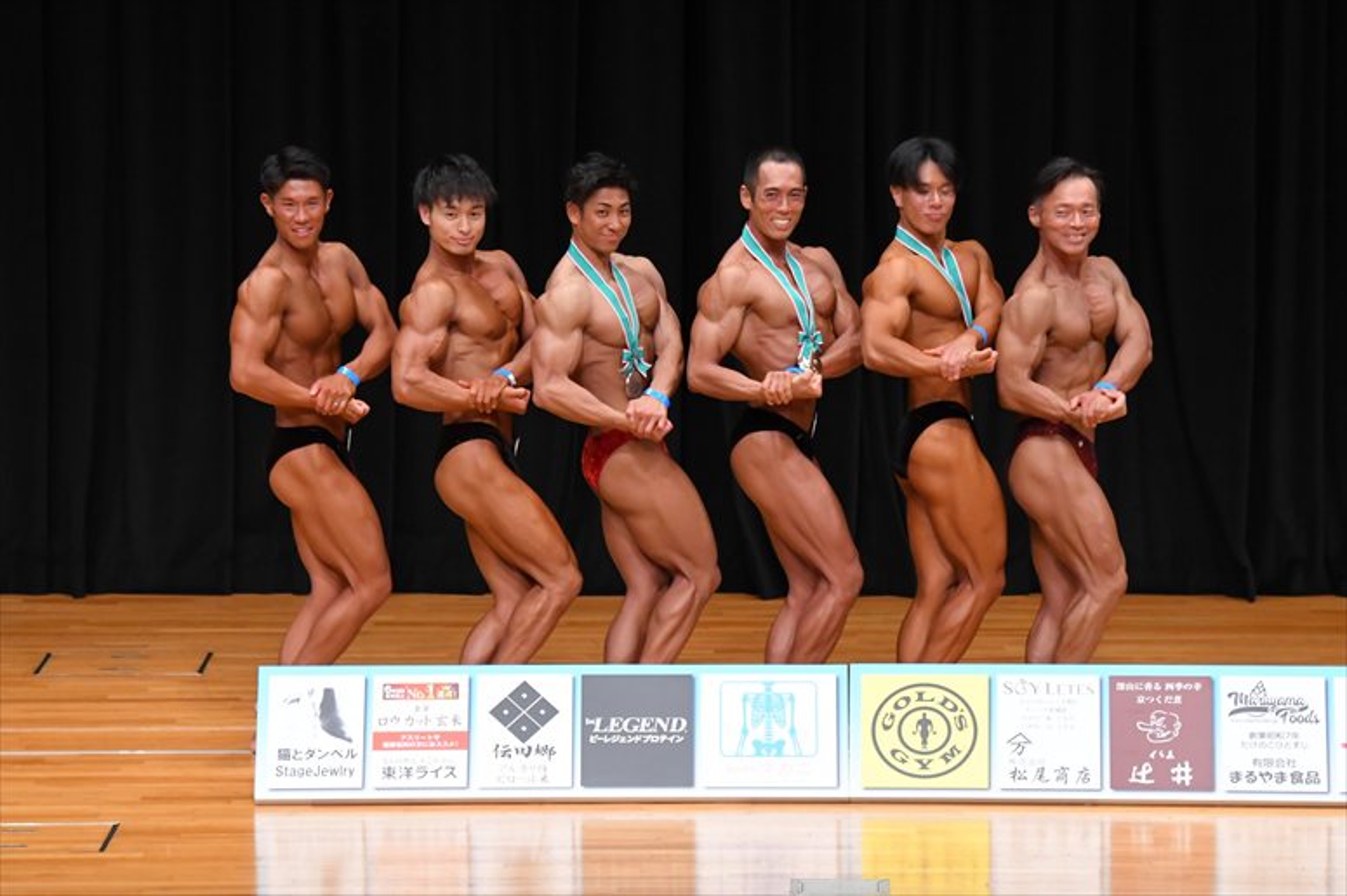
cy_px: 448
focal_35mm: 217
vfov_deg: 6.3
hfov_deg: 9.5
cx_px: 674
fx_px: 8116
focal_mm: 145
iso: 3200
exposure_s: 1/400
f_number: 5.6
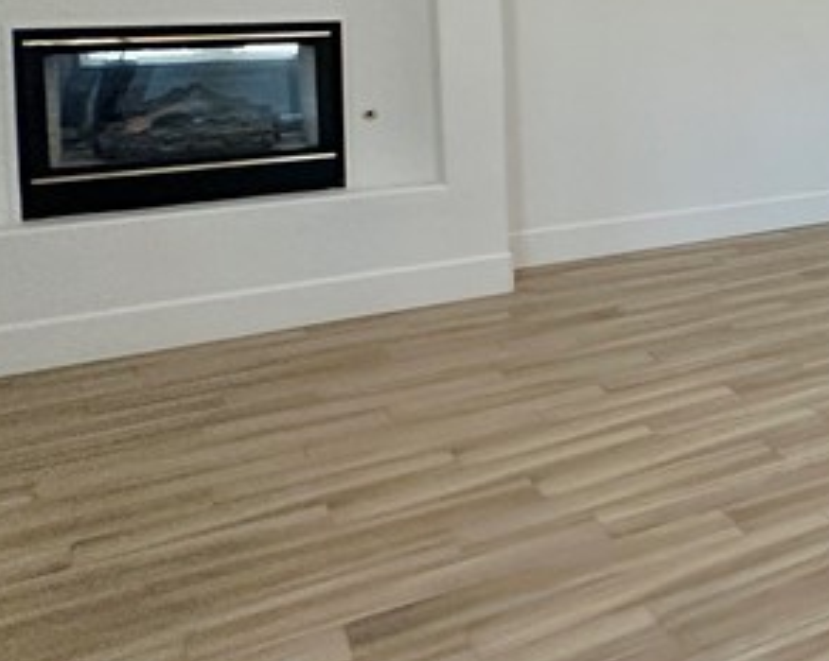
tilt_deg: -2.9
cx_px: 1326
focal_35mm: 48
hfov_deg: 25.5
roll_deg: -0.1
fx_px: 1177
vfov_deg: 29.6
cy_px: 23
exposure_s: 1/120
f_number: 2.2
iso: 250
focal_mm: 2.22
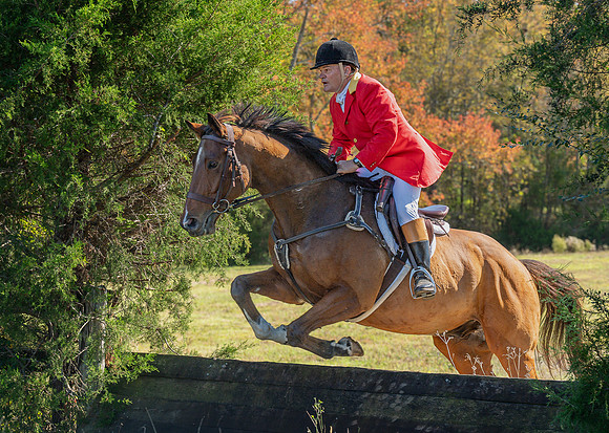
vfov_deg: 15.6
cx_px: 342
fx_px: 1582
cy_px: 162
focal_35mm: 92
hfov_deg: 21.8
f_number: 4
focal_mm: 70
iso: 500
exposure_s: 1/640
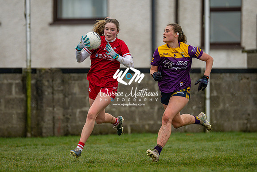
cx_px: 127
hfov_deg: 5.0
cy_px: 83
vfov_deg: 3.3
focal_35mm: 416
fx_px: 2969
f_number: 2.8
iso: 360
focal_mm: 300
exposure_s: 1/1000
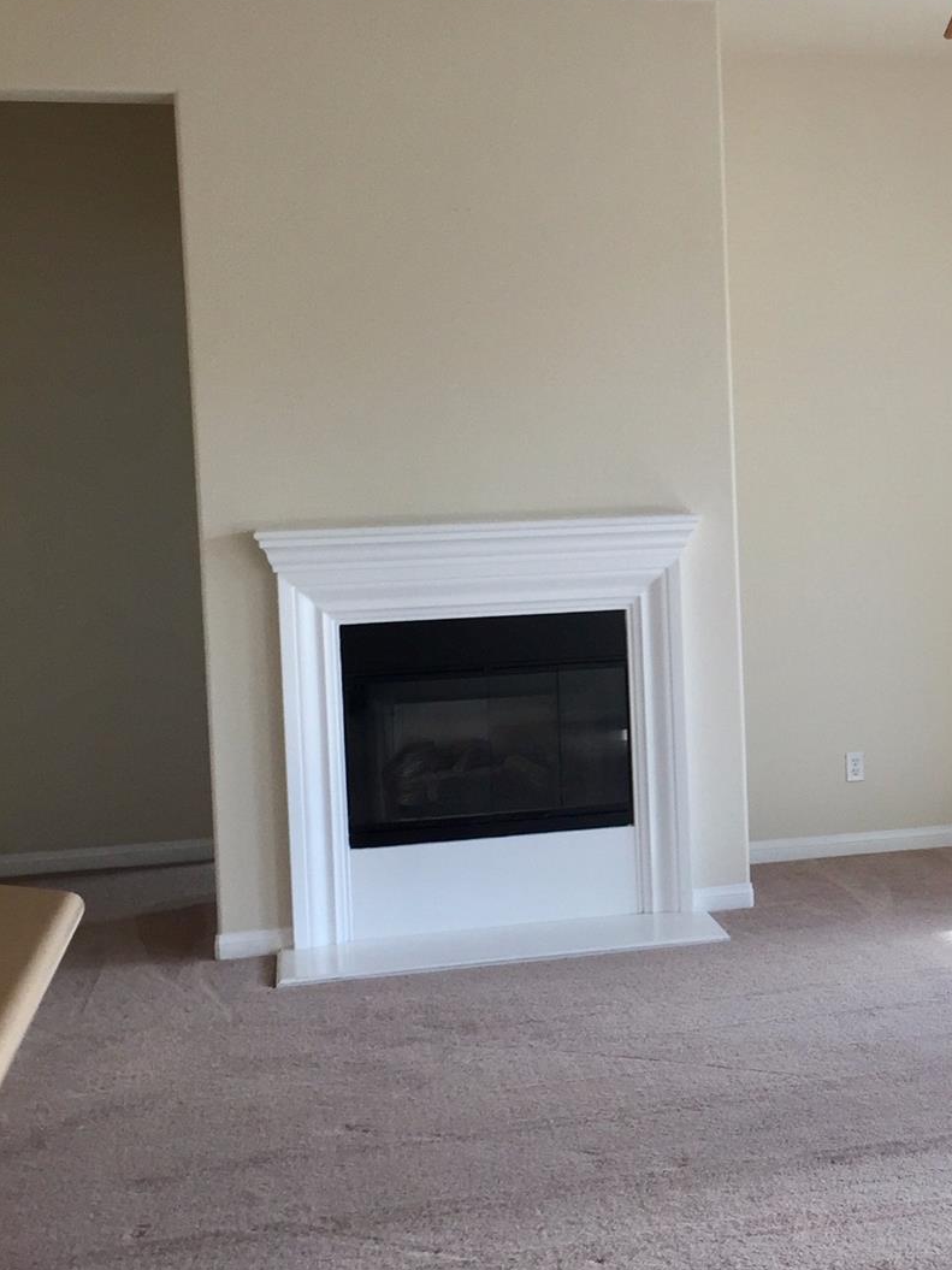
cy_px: 608
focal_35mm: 55
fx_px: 2017
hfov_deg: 25.7
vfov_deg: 34.9
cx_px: 863
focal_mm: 4.15
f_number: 2.2
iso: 40
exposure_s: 1/120
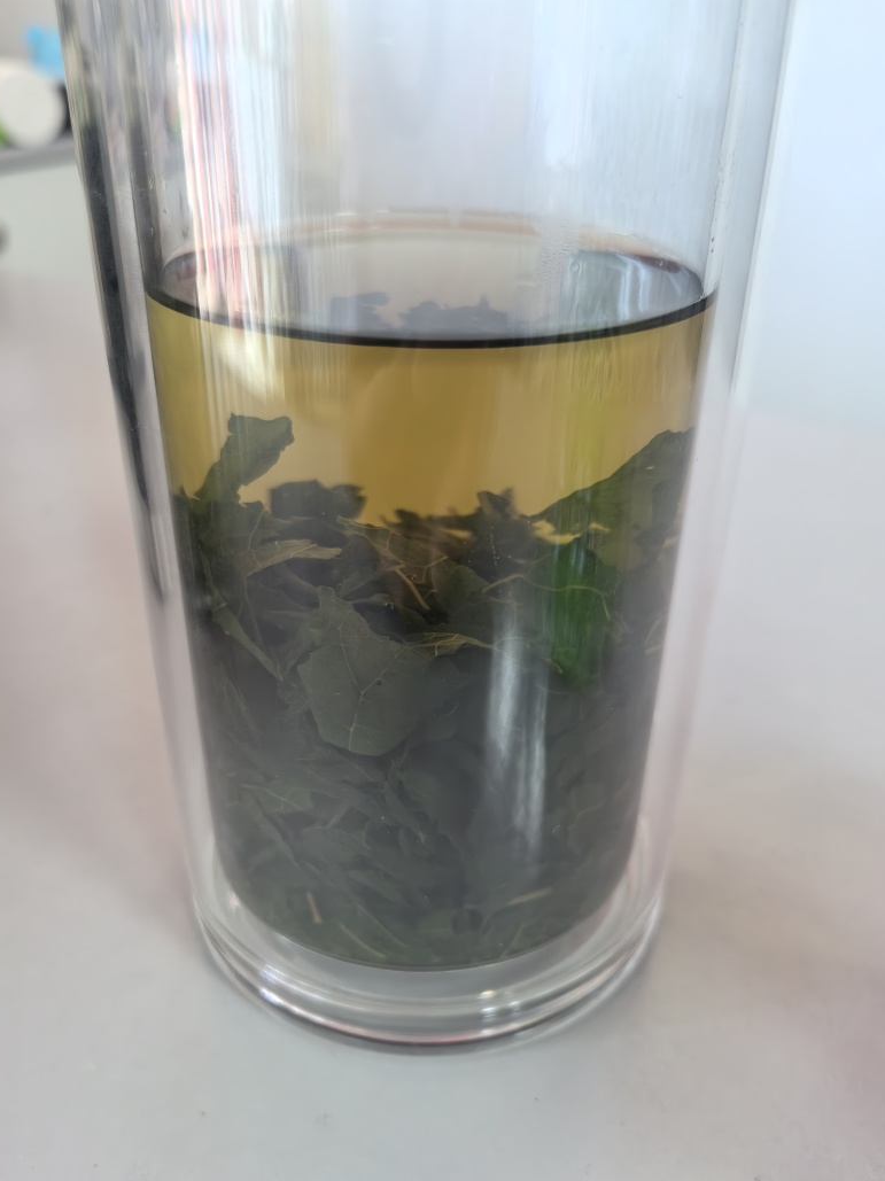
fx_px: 955
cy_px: 610
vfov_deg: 63.4
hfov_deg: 49.7
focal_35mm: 28
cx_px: 450
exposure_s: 1/100
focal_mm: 5.75
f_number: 2
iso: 200
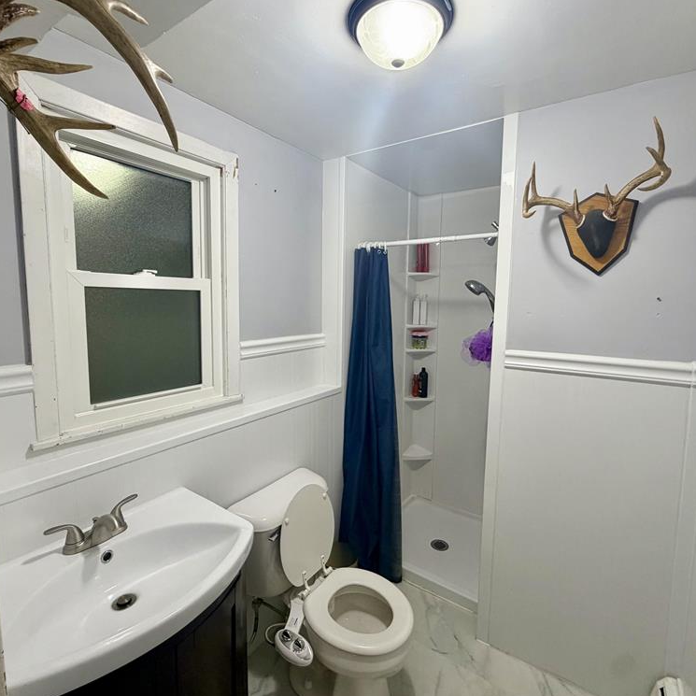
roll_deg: +0.2
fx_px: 387
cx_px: 349
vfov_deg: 84.0
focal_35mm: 17
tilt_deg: -6.9
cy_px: 342
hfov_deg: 84.0
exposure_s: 1/60
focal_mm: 2.22
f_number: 2.2
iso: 160
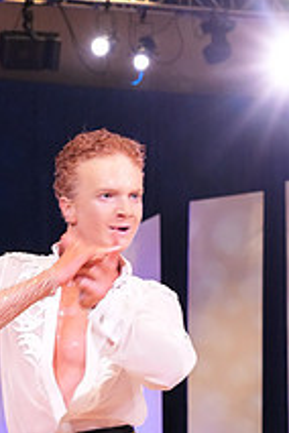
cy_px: 551
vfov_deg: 12.4
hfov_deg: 8.5
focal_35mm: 161
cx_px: -32
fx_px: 1939
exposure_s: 1/250
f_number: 6.3
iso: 4000
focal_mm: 59
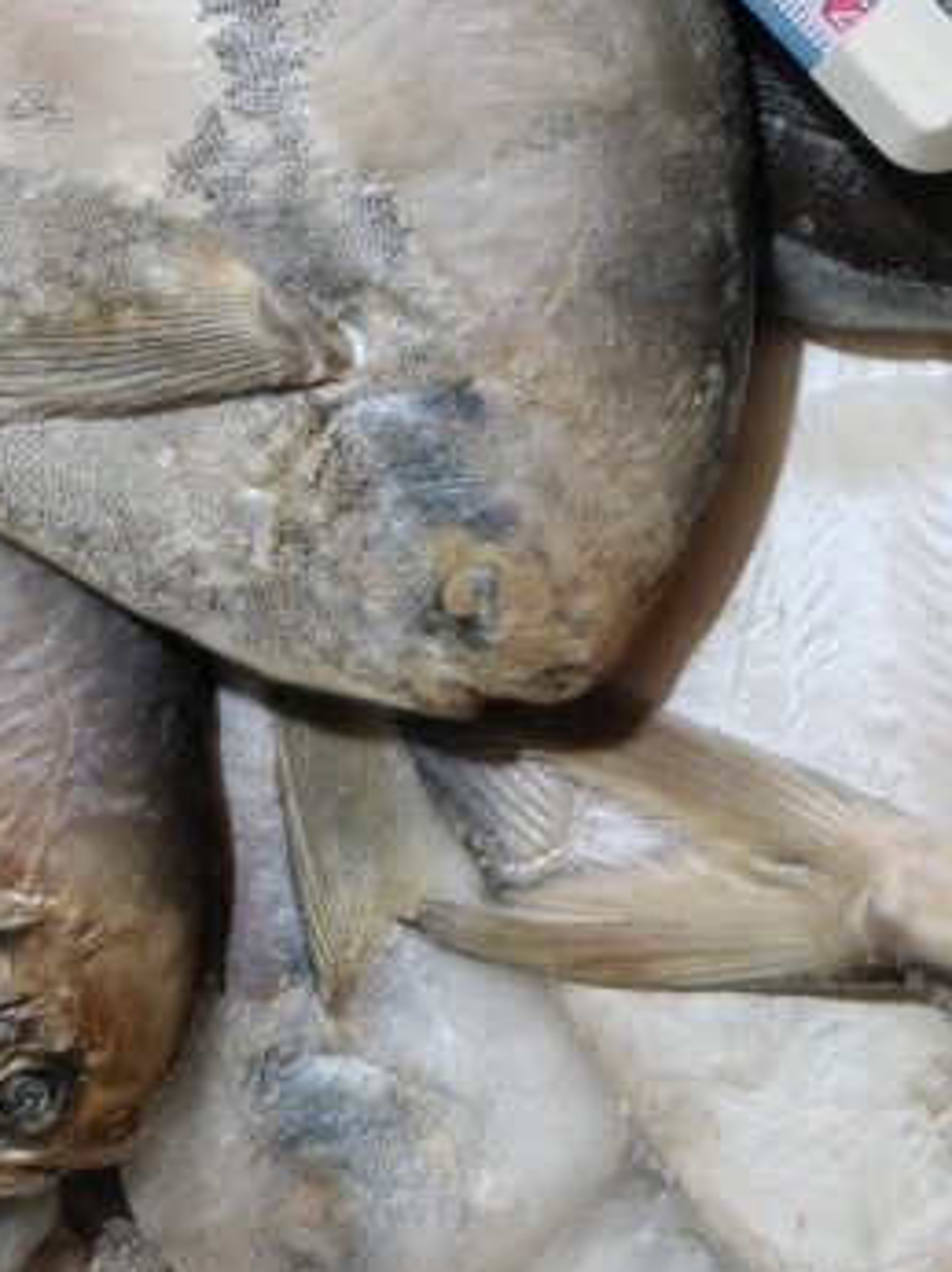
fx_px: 2607
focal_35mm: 71
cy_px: -369
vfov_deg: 24.1
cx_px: 985
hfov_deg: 20.0
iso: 800
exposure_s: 1/50
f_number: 1.8
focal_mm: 8.67
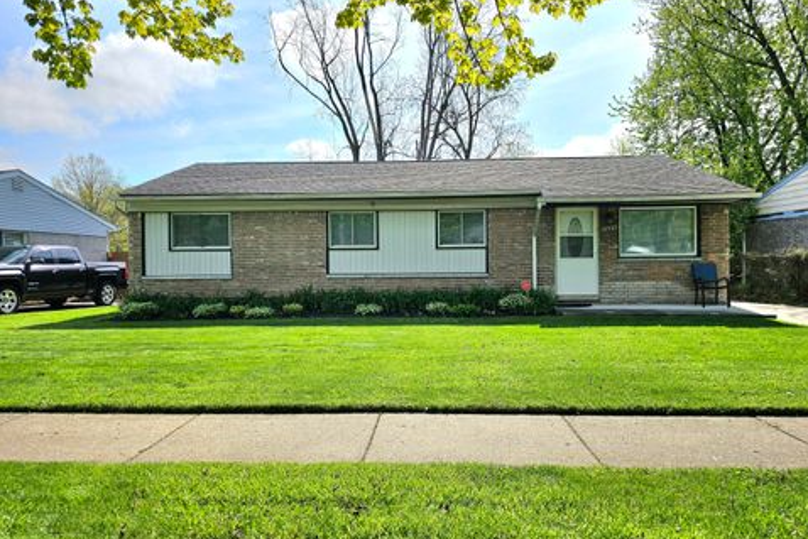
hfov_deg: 71.5
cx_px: 421
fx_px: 561
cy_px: 271
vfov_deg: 51.3
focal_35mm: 25
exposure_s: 1/1429
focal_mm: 6.3
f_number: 1.7
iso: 10
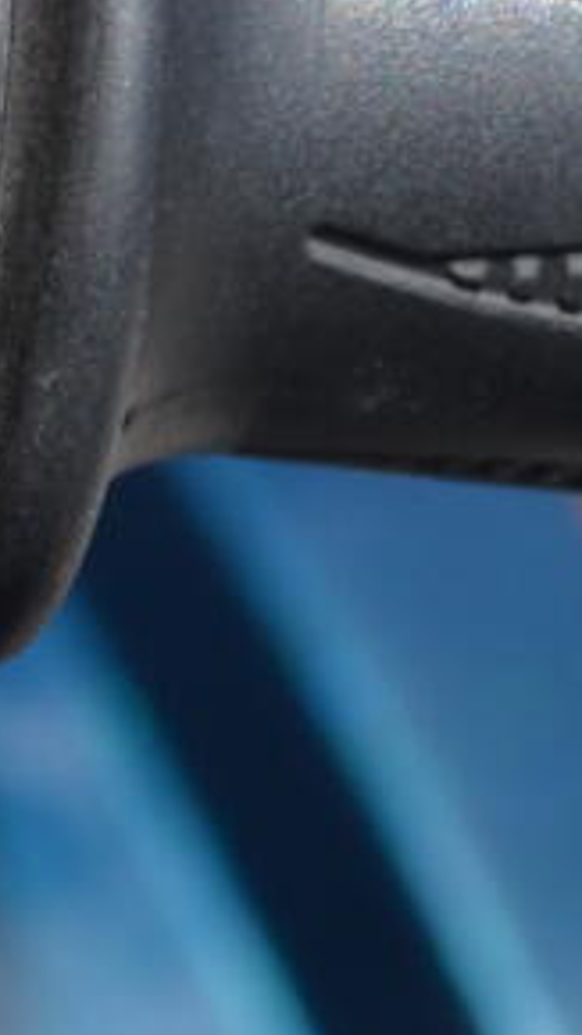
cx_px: 353
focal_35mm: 390
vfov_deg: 5.5
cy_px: 319
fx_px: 10706
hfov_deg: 3.1
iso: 100
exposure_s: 1/200
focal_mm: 36
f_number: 7.1
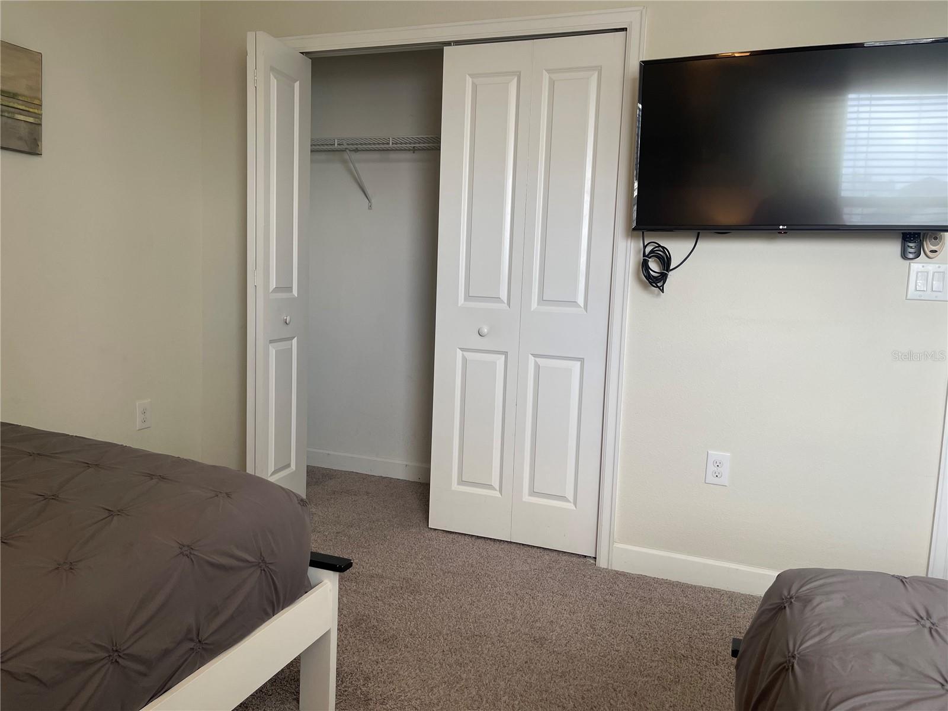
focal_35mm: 25
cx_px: 474
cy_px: 356
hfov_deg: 69.4
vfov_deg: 54.9
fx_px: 685
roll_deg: -2.1
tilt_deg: -7.7
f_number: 1.6
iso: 80
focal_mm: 5.1
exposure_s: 1/60
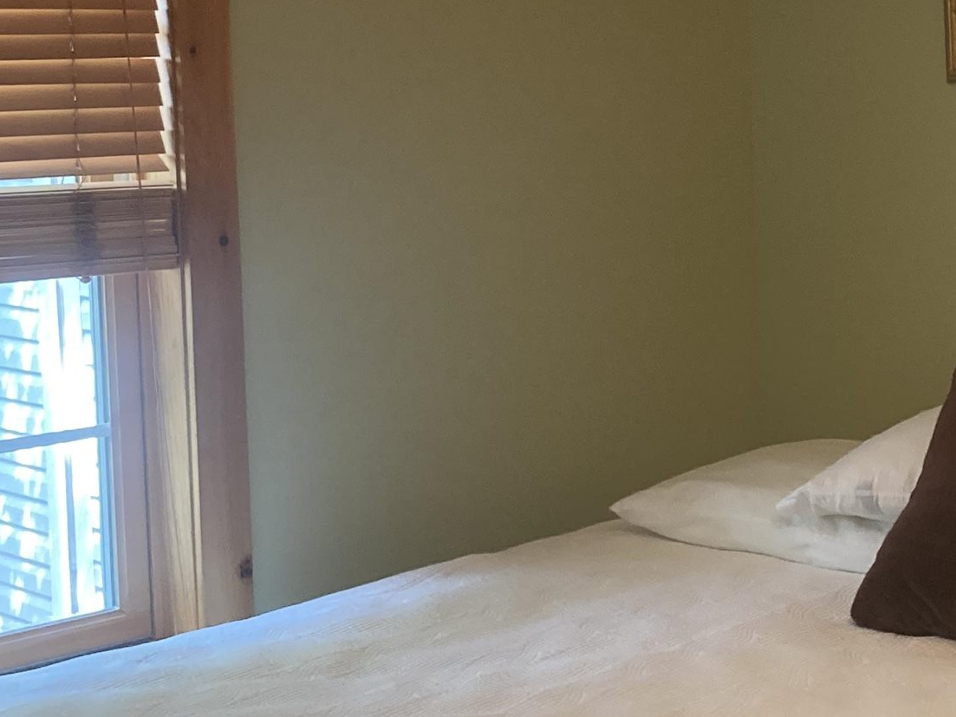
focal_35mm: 78
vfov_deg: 18.8
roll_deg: +1.3
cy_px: 216
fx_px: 2154
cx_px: 898
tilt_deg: -4.0
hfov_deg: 24.2
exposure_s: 1/60
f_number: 1.8
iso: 100
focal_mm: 3.99
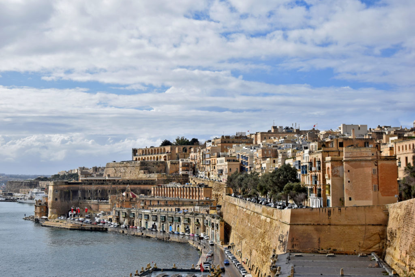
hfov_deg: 38.9
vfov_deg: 26.5
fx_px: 588
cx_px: 208
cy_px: 138
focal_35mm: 51
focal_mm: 34
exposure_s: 1/500
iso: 200
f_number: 11
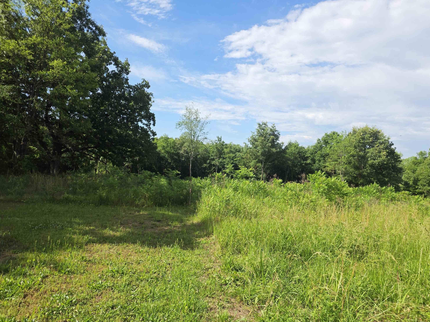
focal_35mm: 24
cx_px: 216
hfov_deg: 71.6
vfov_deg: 56.8
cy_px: 166
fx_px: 298
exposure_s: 1/3768
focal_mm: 6.3
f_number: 1.7
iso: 80
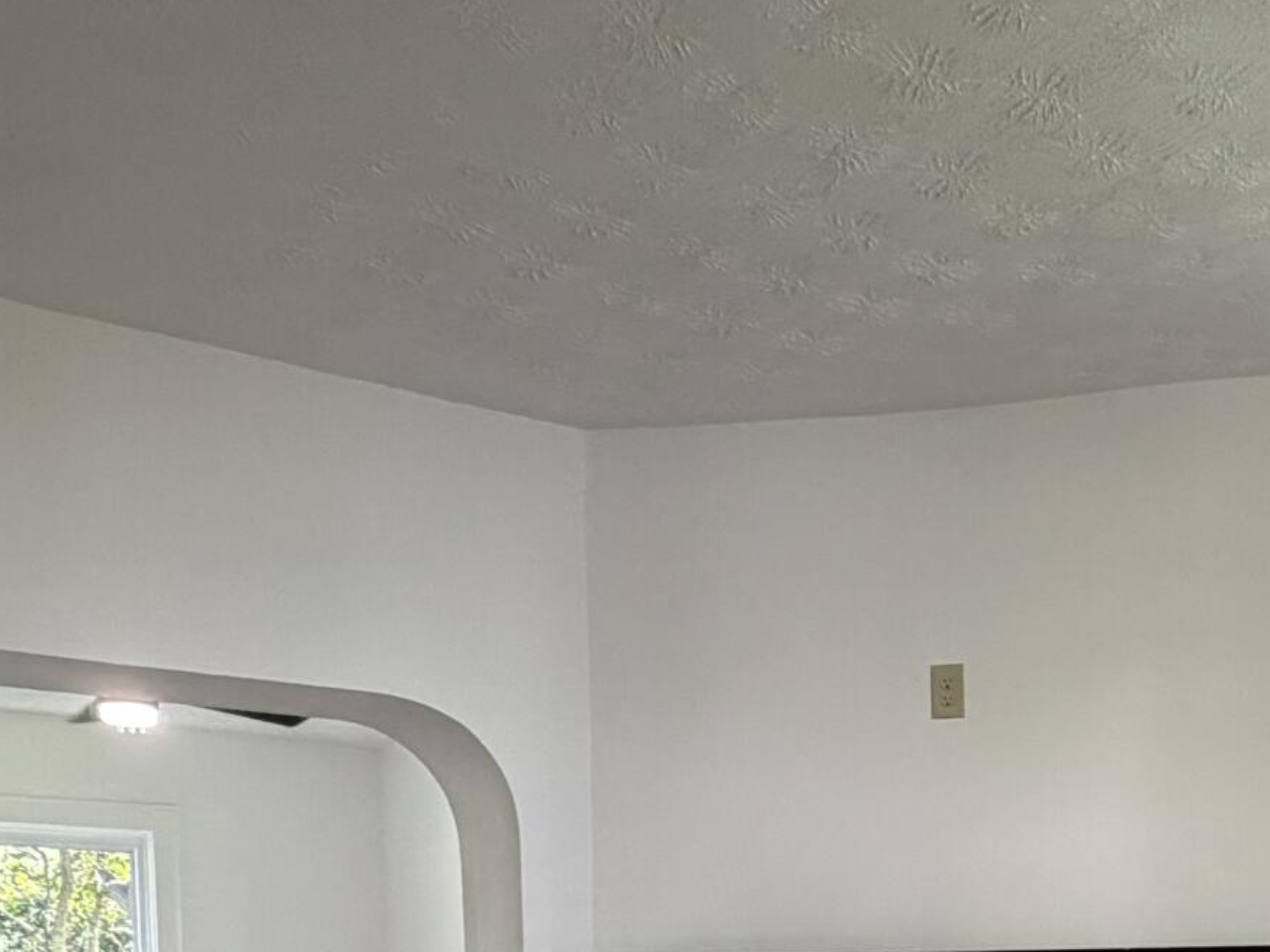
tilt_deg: -4.1
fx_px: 1761
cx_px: 975
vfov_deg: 26.5
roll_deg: +0.9
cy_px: 1171
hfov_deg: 38.5
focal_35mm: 48
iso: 250
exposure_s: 1/120
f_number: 2.2
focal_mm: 2.22
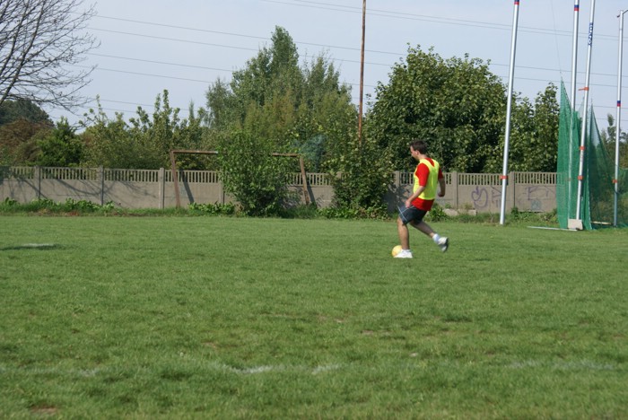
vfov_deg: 13.1
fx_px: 1833
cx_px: 314
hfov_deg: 19.4
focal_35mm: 105
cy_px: 210
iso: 100
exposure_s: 1/320
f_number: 6.3
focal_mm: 70
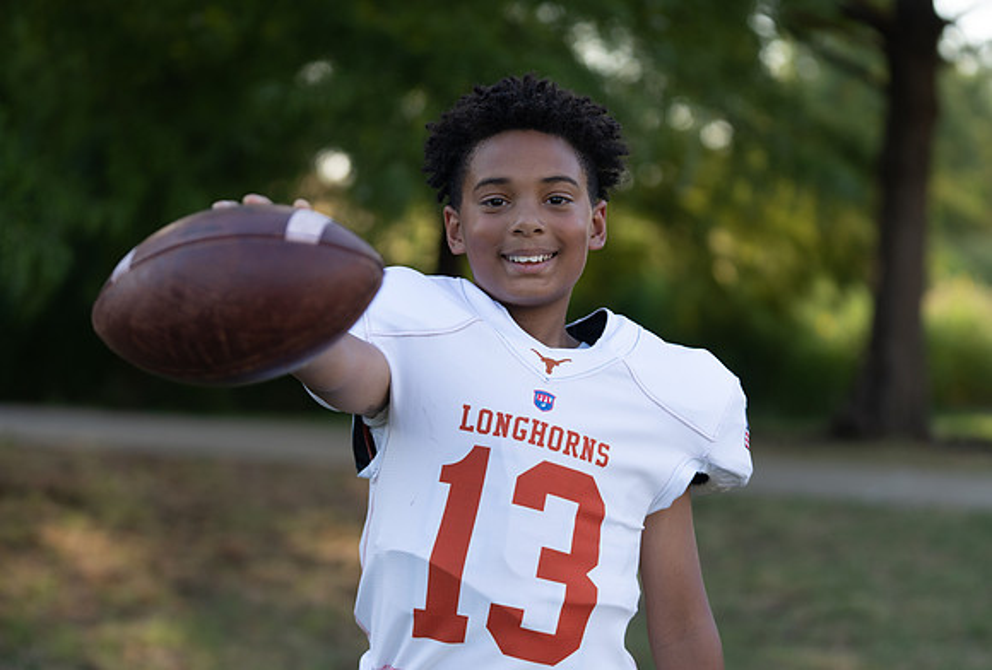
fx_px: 2355
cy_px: 363
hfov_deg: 23.8
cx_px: 498
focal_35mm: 85
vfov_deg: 16.2
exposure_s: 1/400
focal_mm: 77
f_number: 2.8
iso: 125
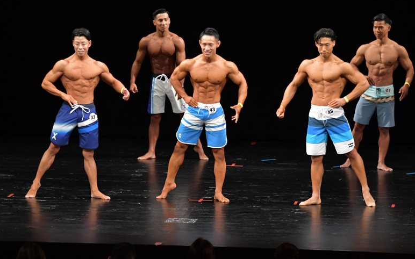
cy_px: 123
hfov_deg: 9.5
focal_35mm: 222
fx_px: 2510
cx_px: 207
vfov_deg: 5.9
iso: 3200
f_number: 5.6
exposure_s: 1/400
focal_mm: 145
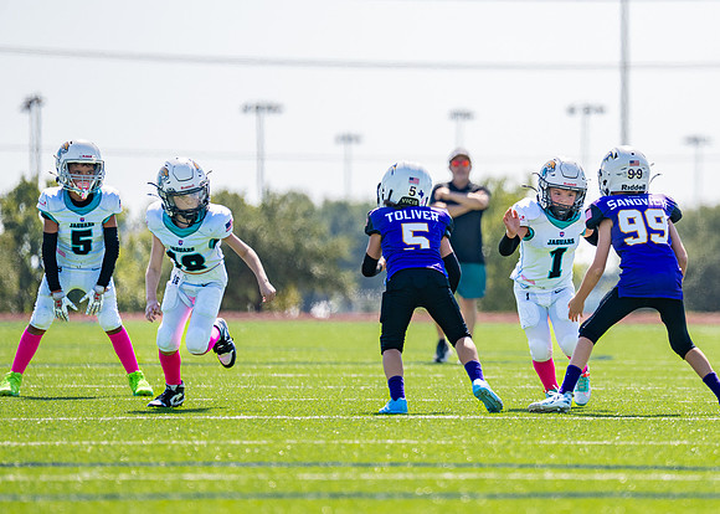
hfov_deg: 6.2
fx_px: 6636
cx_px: 574
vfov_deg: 4.4
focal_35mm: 325
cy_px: 256
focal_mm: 200
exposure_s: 1/2000
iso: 125
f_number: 2.8
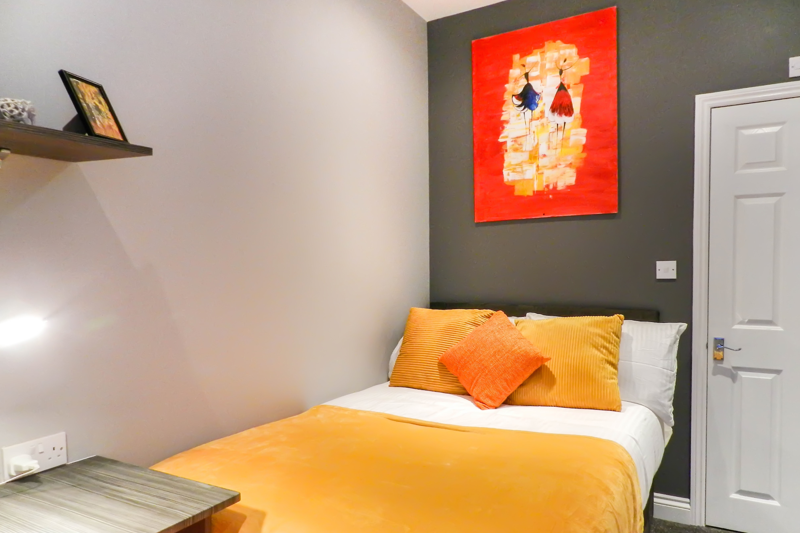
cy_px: 297
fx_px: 533
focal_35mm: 24
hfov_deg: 73.7
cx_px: 400
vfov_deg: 53.0
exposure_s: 1/10
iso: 400
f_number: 3.4
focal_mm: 4
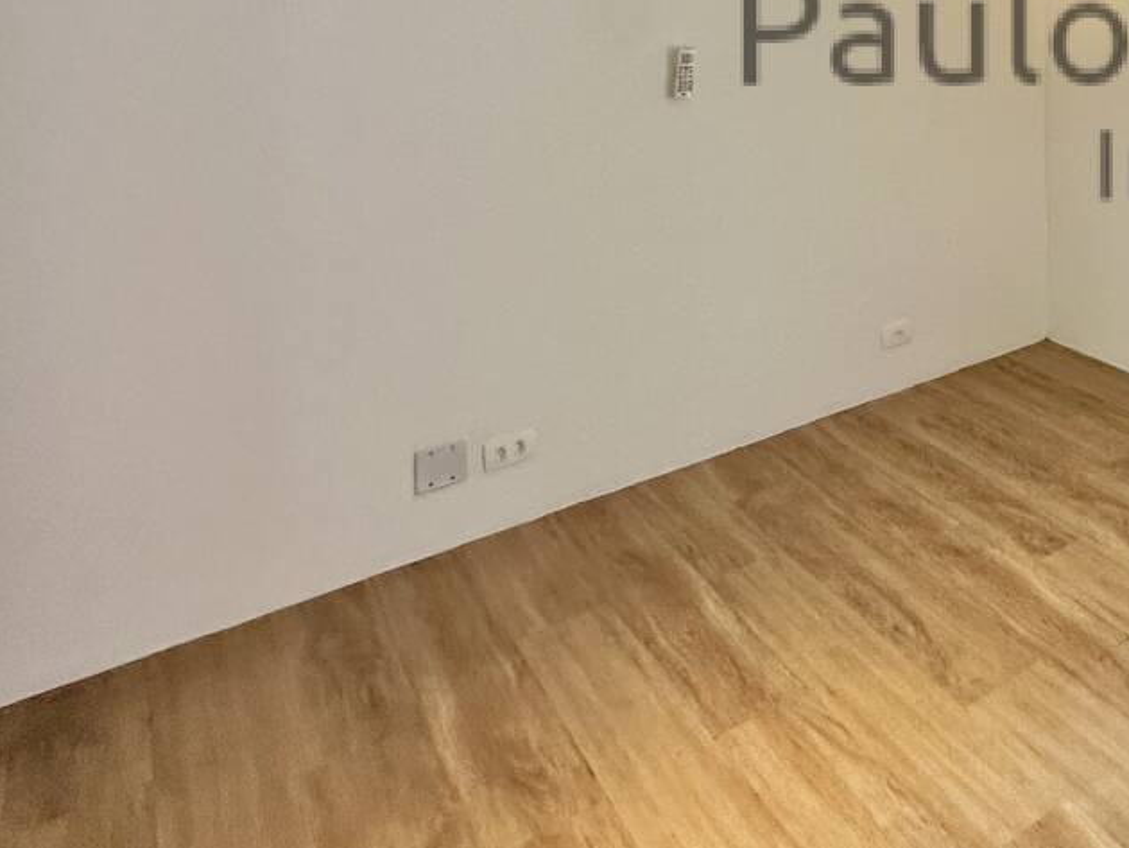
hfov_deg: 43.2
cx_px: 1260
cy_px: -65
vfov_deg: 37.6
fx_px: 1044
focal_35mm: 32
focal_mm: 2.22
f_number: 2.2
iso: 80
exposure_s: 1/120
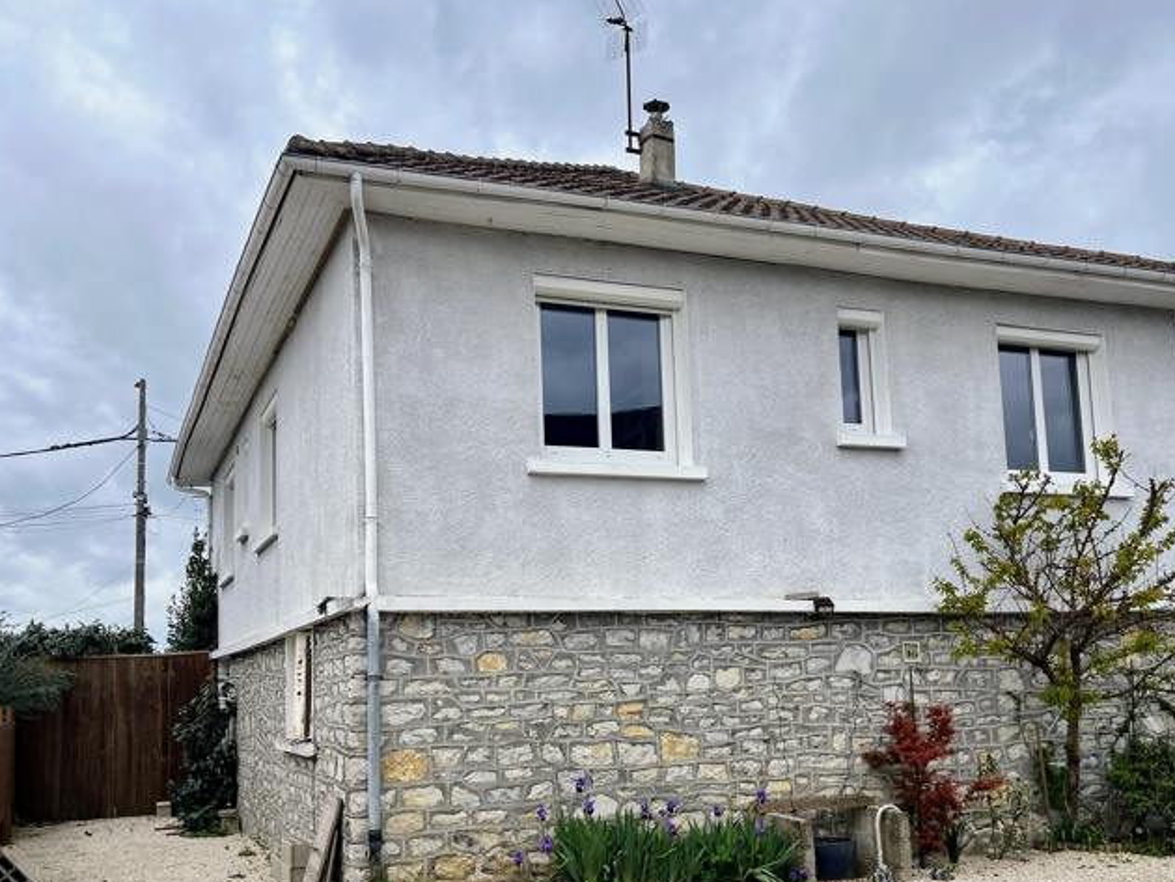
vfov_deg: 42.7
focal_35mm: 33
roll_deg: +1.4
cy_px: 543
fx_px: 1121
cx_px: 552
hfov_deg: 55.3
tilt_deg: +5.8
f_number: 1.6
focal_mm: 5.1
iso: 50
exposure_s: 1/1404
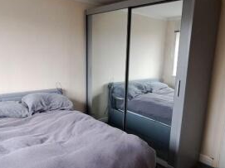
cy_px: 96
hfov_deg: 63.1
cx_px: 131
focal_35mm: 28
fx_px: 182
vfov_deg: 49.5
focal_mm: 1.74
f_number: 2.2
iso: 160
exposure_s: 1/50
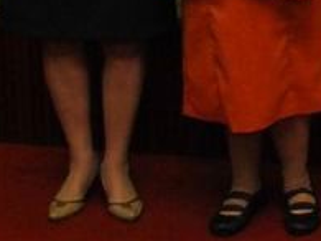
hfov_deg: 8.2
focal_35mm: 235
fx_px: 2173
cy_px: -249
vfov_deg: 6.2
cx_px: 575
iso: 800
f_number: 5.6
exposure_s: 1/80
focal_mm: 31
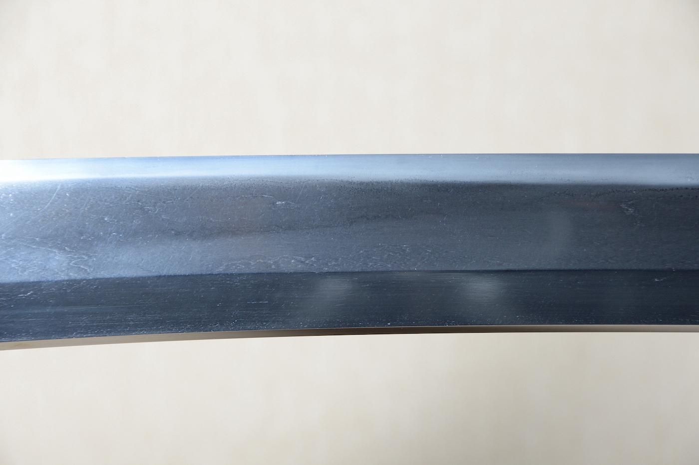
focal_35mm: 202
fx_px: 3929
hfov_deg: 10.2
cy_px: 232
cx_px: 350
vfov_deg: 6.8
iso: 400
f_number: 11
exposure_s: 1/2
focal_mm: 135
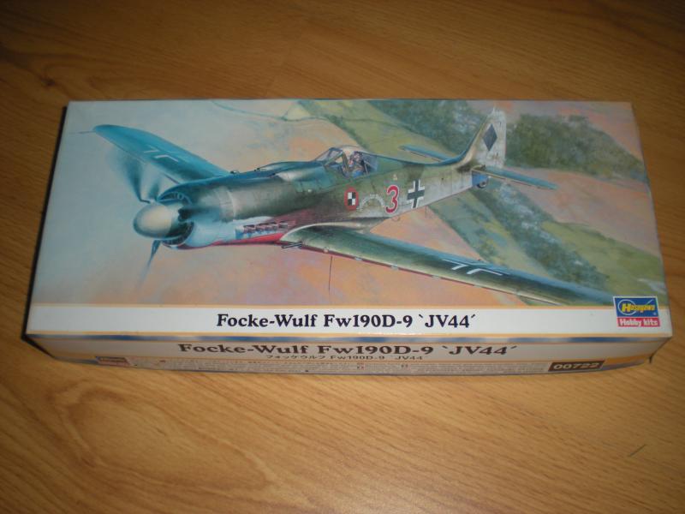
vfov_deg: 37.7
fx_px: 752
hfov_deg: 49.0
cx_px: 342
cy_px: 257
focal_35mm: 38
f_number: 3.1
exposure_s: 1/60
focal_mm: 6.3
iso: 64
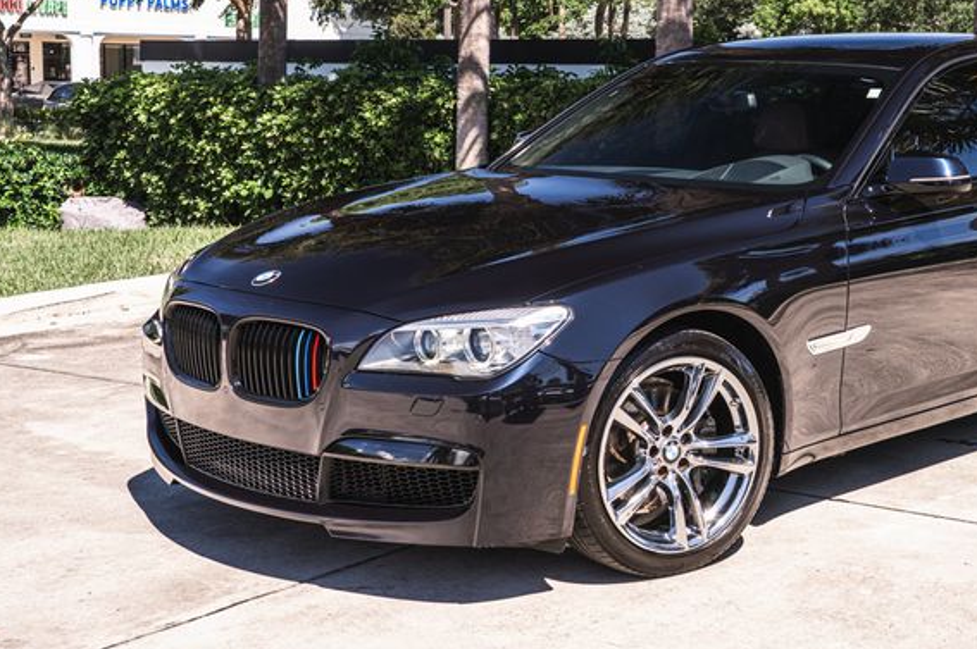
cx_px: 732
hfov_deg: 31.8
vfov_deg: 21.9
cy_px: 272
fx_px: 1681
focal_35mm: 62
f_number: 8
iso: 160
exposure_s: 1/80
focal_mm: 36
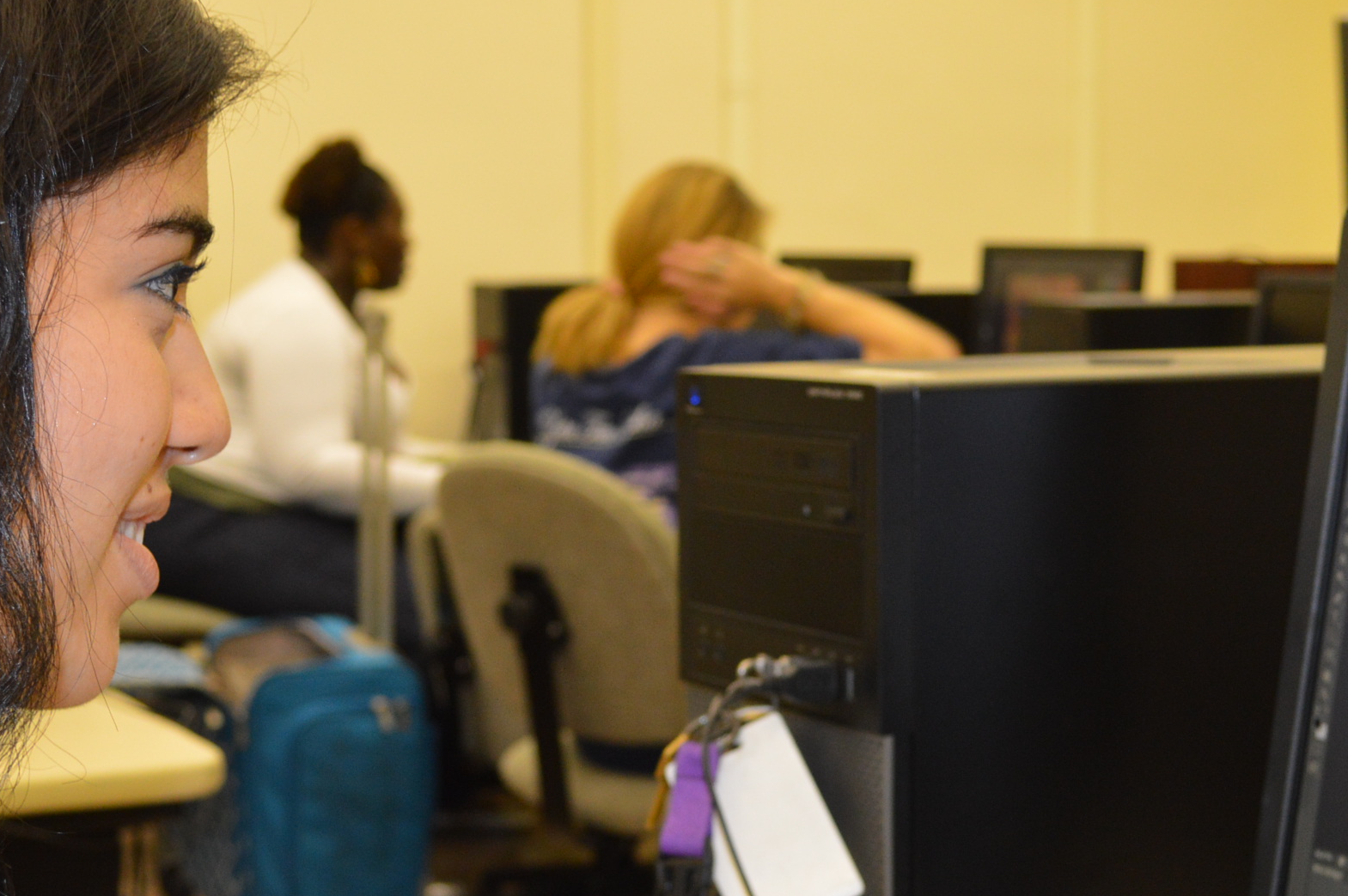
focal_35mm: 69
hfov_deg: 29.3
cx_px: 674
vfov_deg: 19.6
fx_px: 2581
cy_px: 622
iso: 640
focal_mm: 24
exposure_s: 1/60
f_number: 4
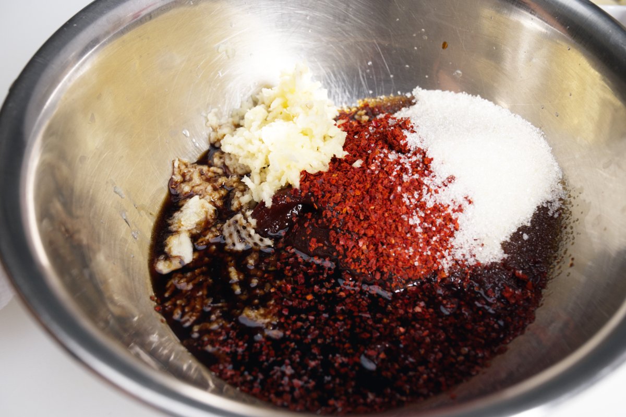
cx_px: 313
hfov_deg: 43.6
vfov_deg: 29.8
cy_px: 208
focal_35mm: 45
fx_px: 782
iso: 1000
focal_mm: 45
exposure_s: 1/800
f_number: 8
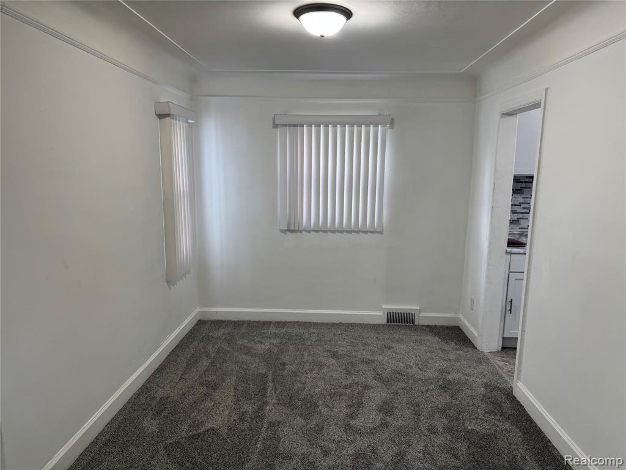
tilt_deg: -9.5
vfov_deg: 56.8
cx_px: 313
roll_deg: -1.3
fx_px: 434
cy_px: 235
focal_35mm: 24
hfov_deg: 71.6
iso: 100
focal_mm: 6.76
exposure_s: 1/120
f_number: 1.78
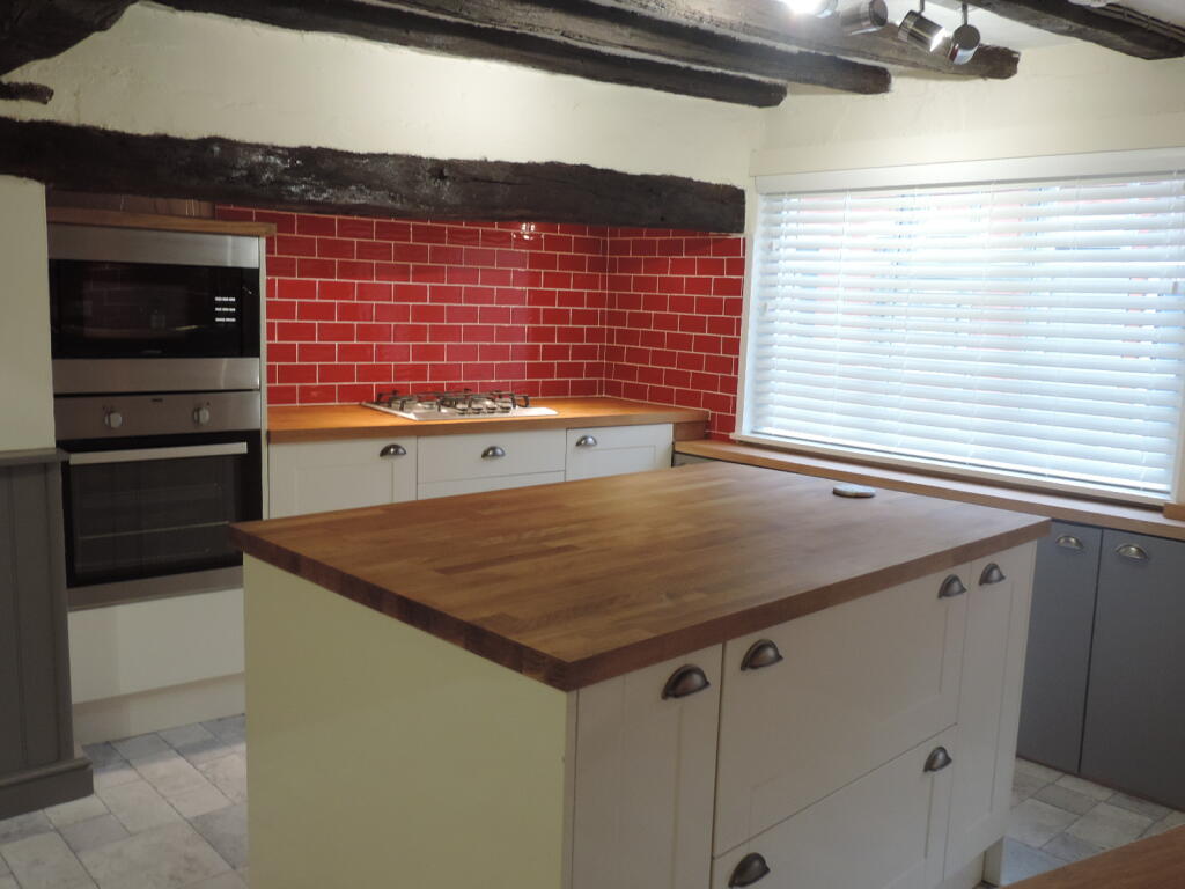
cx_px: 592
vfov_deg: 46.8
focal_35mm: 30
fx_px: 1027
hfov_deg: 60.0
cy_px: 444
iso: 280
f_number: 3.1
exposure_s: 1/30
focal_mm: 5.3
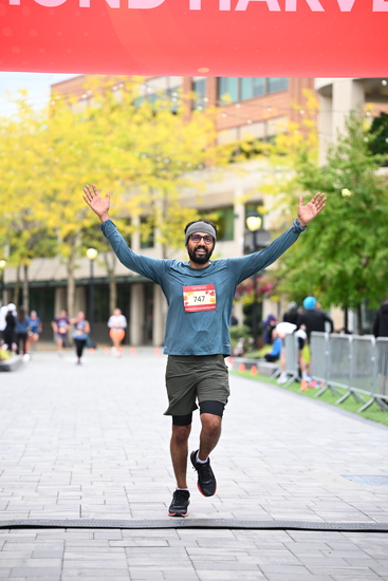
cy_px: 290
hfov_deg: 13.0
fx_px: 1696
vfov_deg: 19.5
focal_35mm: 105
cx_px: 194
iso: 640
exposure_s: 1/1600
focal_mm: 105
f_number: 2.8
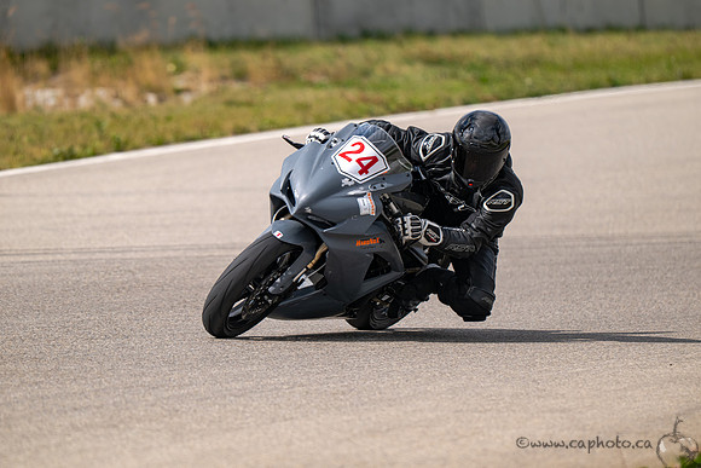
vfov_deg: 2.3
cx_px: 350
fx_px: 11686
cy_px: 234
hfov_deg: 3.4
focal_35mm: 600
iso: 200
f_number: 6.3
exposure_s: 1/1250
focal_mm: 600
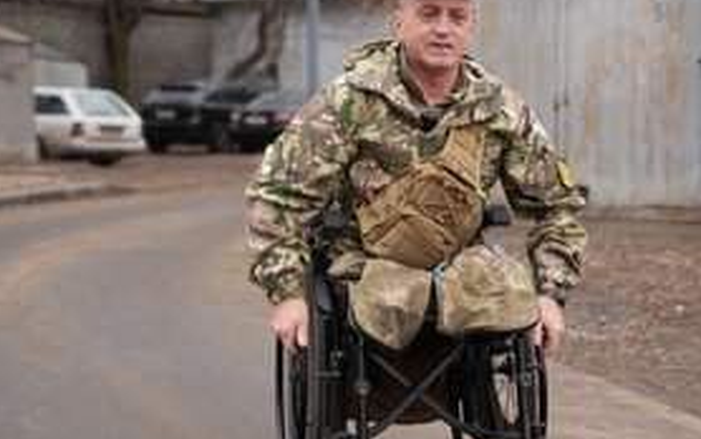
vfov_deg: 14.9
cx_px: 403
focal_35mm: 88
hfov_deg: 23.5
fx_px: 1682
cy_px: 238
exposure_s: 1/100
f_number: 3.5
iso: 100
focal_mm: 60
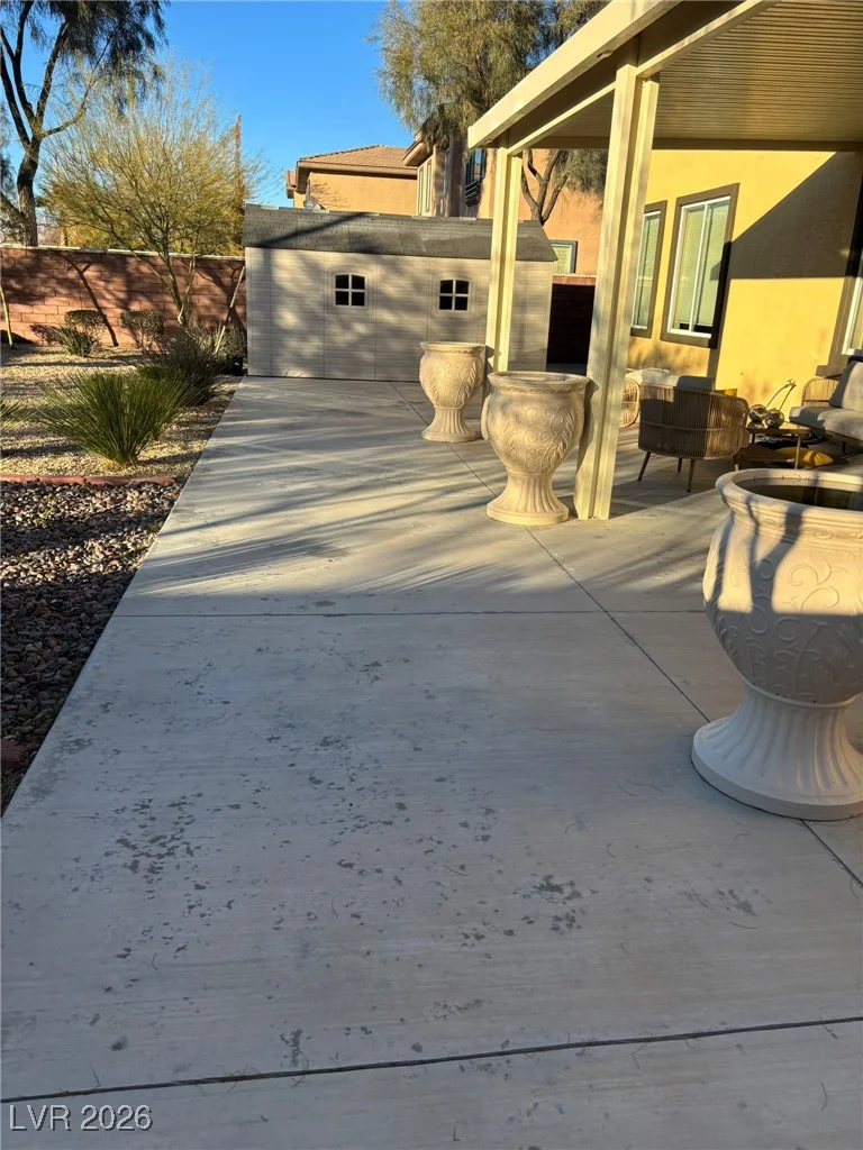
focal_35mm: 26
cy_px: 575
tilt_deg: -18.5
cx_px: 432
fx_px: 864
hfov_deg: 53.1
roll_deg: -3.4
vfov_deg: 67.3
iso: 50
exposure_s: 1/1328
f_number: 1.6
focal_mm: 5.96
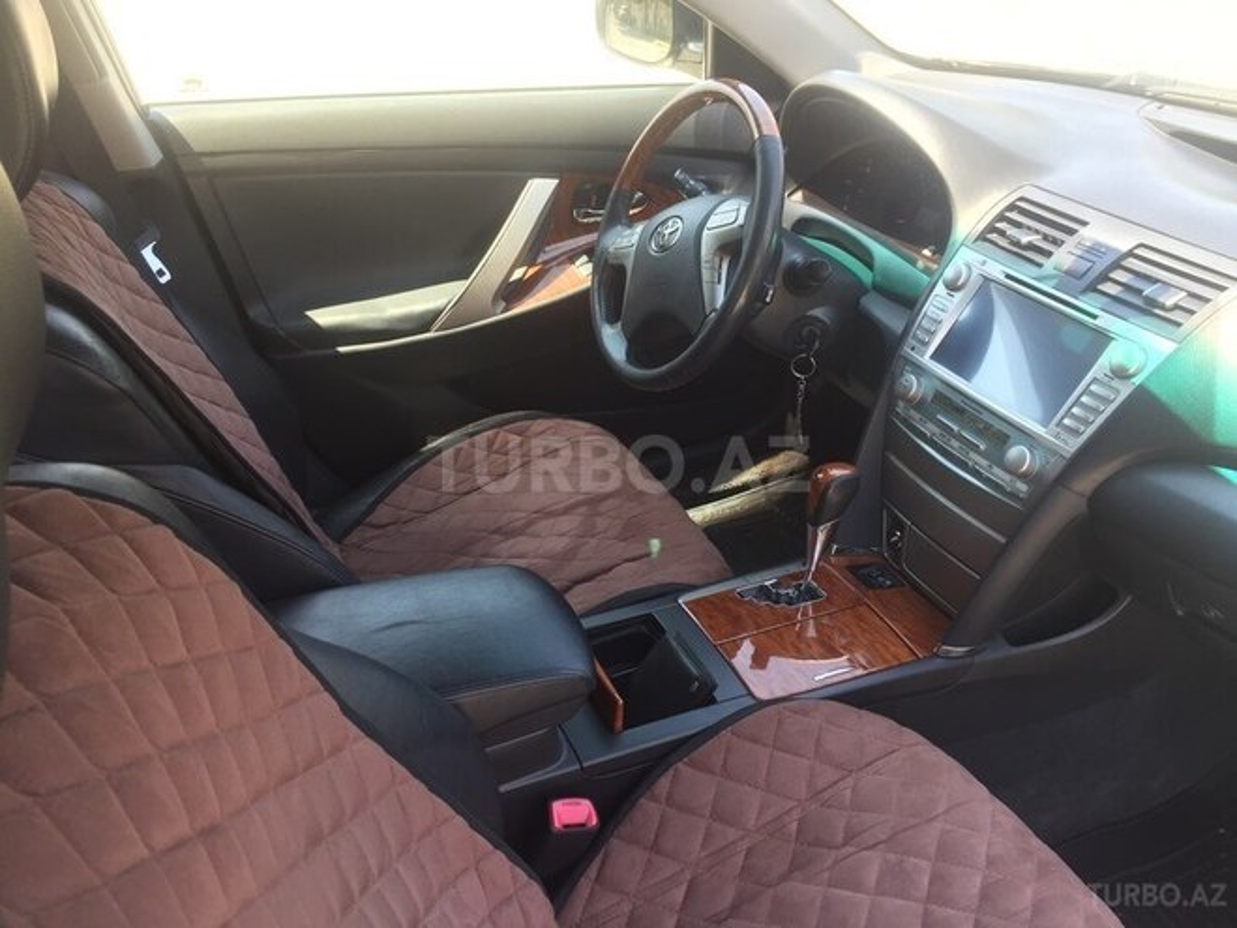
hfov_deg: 61.7
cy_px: 464
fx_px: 1036
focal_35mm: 29
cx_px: 618
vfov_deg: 48.2
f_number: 2.2
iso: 40
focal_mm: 4.15
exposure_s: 1/100
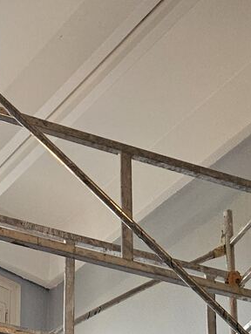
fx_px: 927
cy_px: 572
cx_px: 8
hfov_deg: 15.2
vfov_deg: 17.3
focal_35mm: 96
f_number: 1.8
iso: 320
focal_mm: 5.4
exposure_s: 1/100
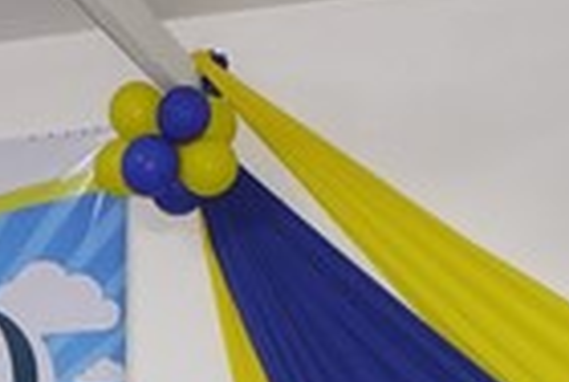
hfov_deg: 11.8
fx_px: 2708
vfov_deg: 7.6
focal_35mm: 171
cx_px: -81
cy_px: 872
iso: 800
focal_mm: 20
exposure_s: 1/60
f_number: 5.6
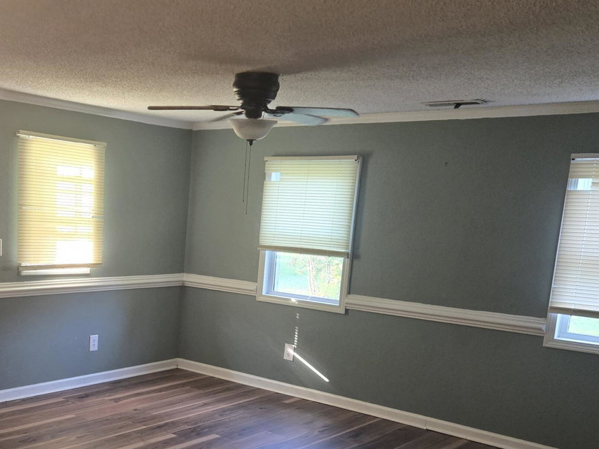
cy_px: 348
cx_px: 144
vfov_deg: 32.8
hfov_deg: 42.4
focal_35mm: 43
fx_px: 744
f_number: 1.8
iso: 400
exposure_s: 1/120
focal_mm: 5.4
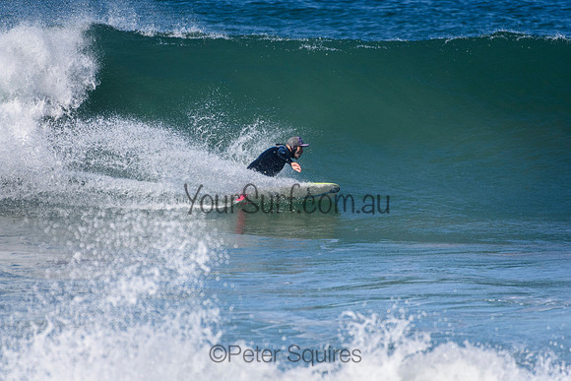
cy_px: 190
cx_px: 286
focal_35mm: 750
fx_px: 11900
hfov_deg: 2.7
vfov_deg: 1.8
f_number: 5.6
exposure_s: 1/4000
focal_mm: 500
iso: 560
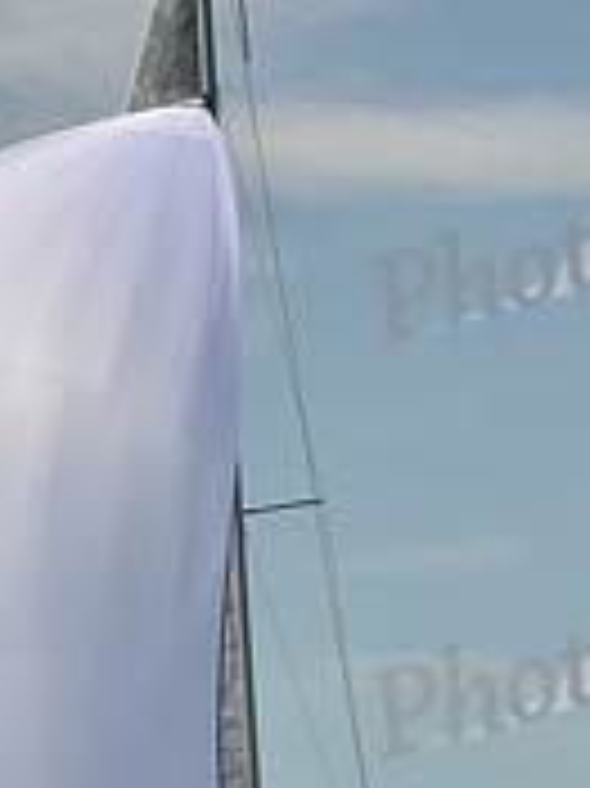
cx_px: 142
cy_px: 941
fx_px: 6894
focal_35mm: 303
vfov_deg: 6.5
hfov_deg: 4.9
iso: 320
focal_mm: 95
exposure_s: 1/1250
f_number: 10
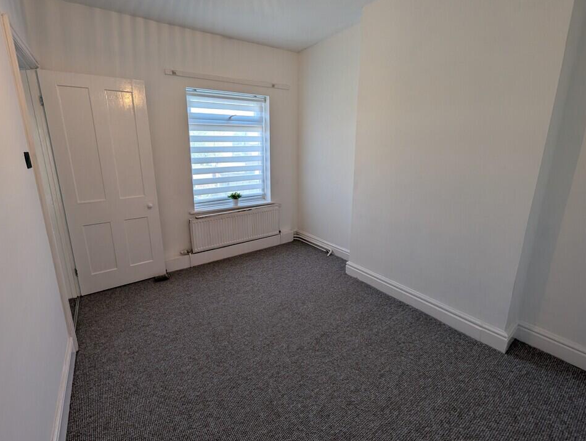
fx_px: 237
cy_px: 205
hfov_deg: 101.8
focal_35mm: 14
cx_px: 272
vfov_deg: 85.7
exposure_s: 1/69.8
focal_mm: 1.95
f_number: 2.2
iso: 47
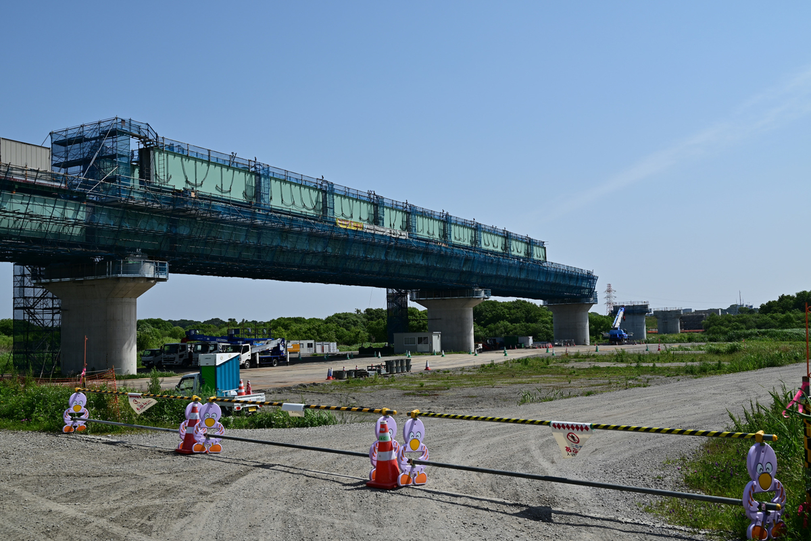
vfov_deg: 37.9
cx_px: 406
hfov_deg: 54.4
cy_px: 270
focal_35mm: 35
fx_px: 789
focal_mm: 35
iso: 100
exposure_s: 1/320
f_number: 6.3
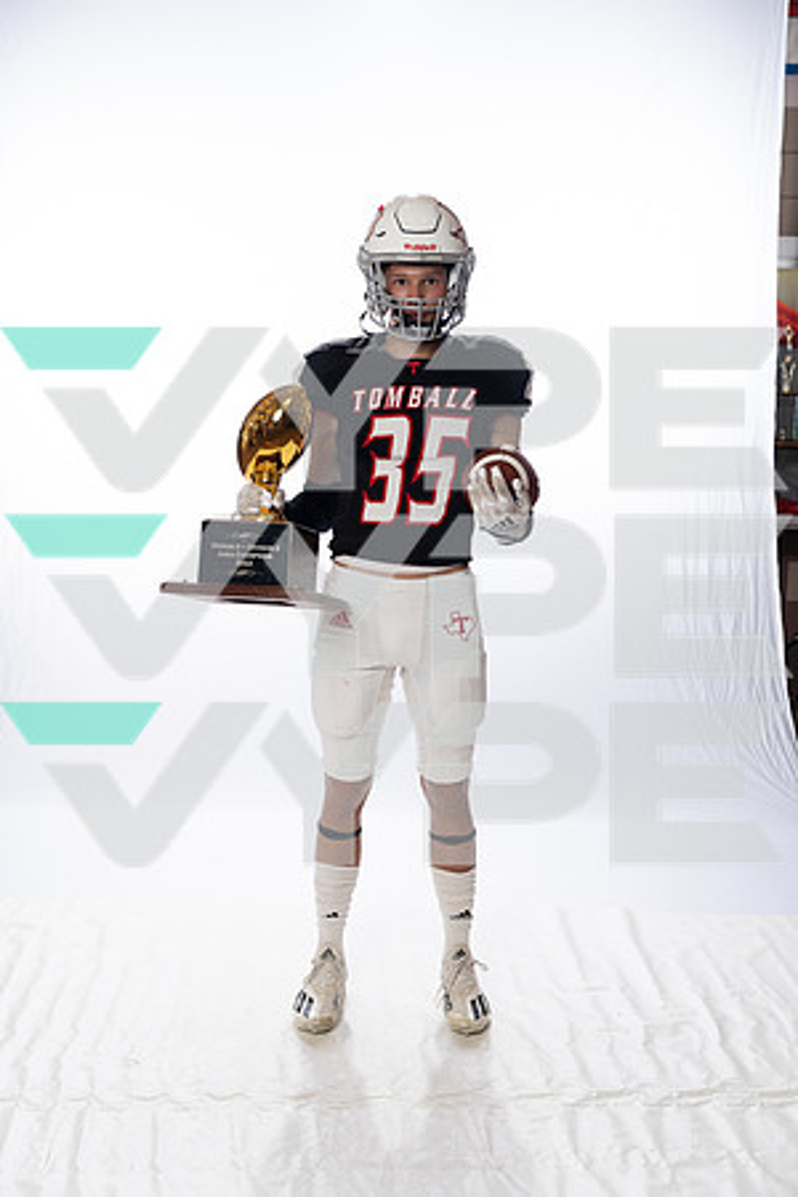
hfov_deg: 31.9
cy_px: 598
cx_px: 399
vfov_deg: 46.4
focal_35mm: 42
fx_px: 1396
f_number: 4
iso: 400
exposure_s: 1/250
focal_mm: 42
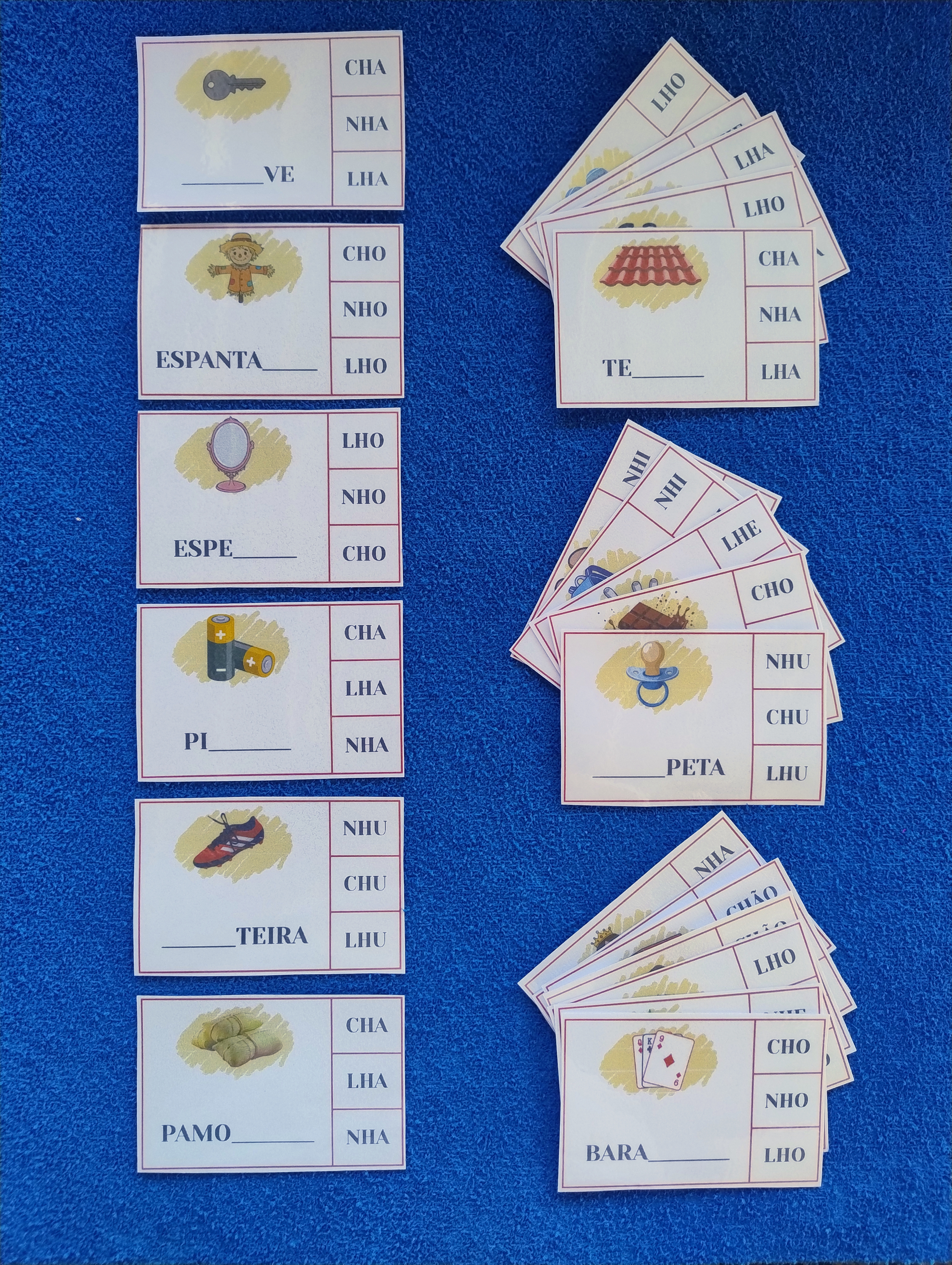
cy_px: 632
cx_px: 476
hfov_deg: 56.9
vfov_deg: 71.5
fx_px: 878
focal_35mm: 24
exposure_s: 1/120
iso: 369
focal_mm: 5.56
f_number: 1.8
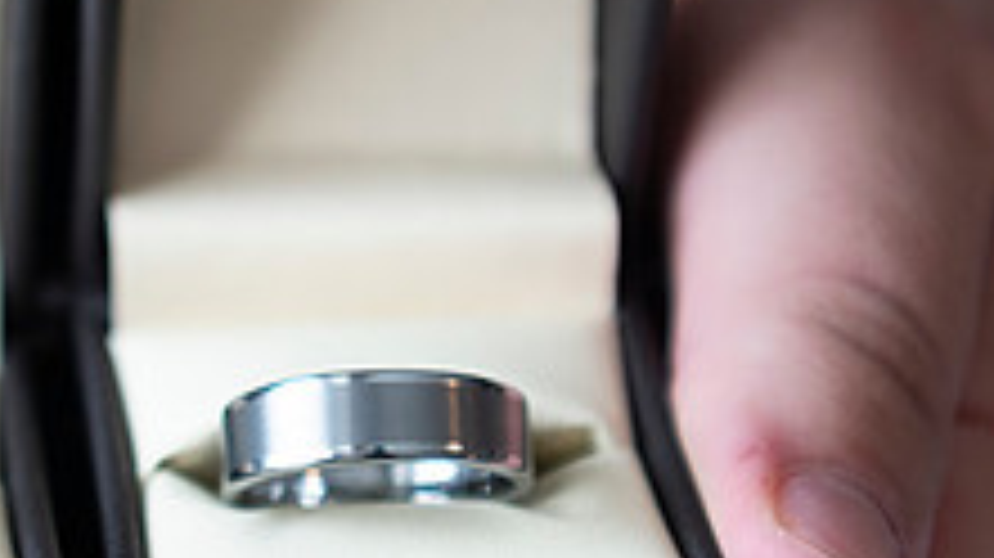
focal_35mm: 143
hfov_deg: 14.8
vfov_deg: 8.5
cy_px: 189
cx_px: 63
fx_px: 3767
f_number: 2.8
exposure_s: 1/100
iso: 500
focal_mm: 52
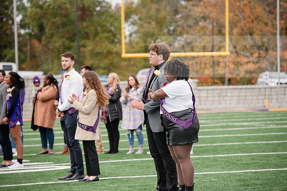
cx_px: 144
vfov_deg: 7.6
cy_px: 96
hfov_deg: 11.4
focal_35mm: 180
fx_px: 1435
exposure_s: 1/800
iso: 320
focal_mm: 180
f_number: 5
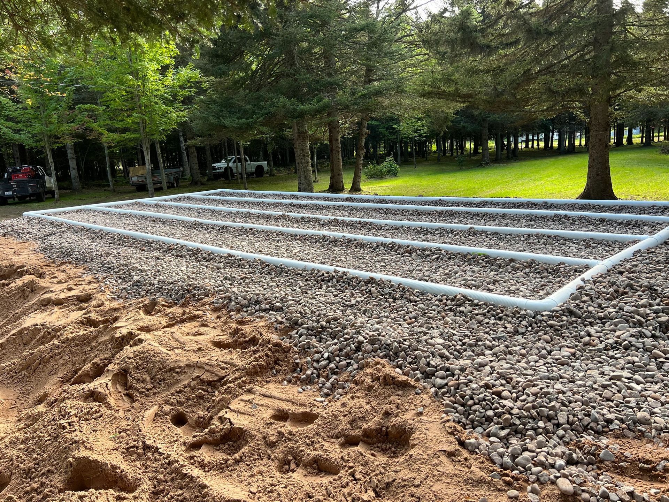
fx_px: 502
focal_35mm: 26
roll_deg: +3.4
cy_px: 251
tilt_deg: -12.9
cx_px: 334
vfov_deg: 53.1
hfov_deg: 67.3
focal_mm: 5.7
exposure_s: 1/375
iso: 50
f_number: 1.5
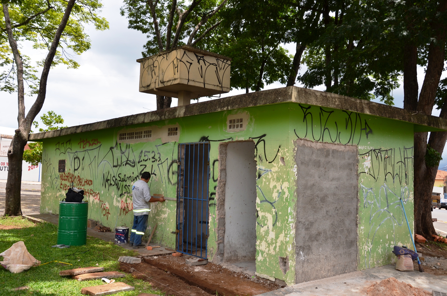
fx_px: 446
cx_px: 224
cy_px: 148
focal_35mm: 36
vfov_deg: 36.7
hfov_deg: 53.2
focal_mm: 24
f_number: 5.6
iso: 100
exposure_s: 1/250
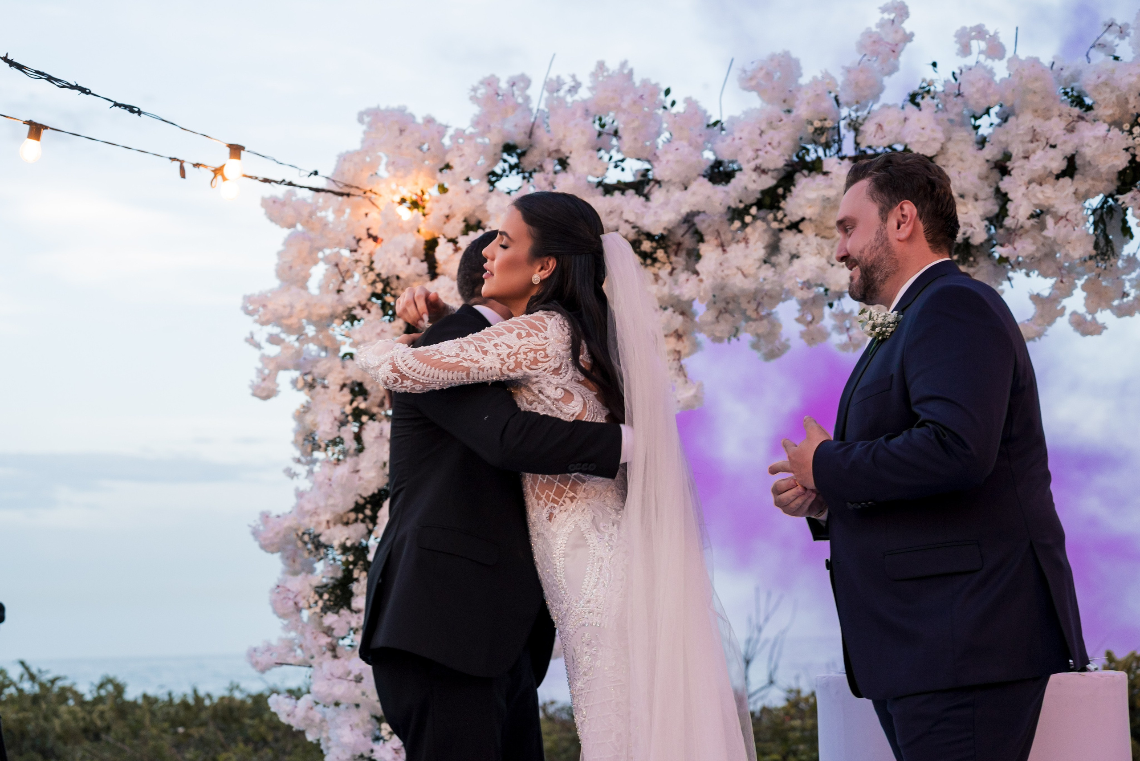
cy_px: 392
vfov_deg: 25.7
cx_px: 472
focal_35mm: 53
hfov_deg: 37.6
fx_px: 1671
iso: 560
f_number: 3.2
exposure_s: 1/200
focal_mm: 45
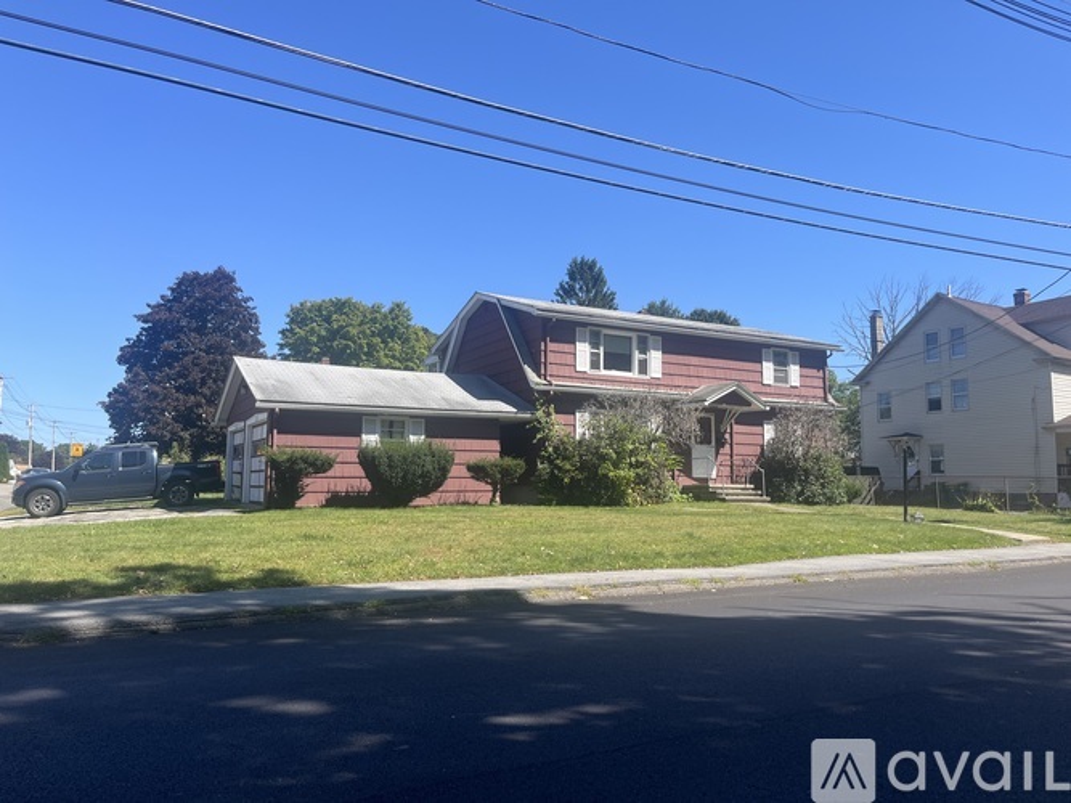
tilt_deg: +5.8
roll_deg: +1.3
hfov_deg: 67.3
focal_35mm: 26
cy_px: 402
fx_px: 804
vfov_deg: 53.0
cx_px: 536
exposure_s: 1/2062
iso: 50
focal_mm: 5.1
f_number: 1.6
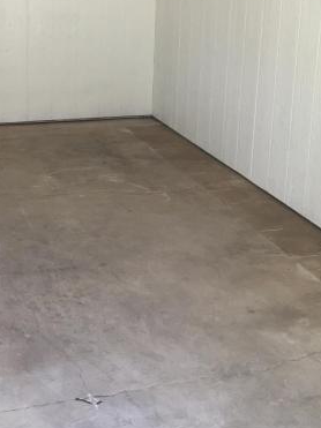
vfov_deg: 31.5
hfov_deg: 24.1
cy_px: 93
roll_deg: -0.9
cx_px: 70
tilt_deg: -10.8
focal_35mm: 60
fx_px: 742
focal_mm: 4.15
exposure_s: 1/33
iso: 25
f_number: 2.2
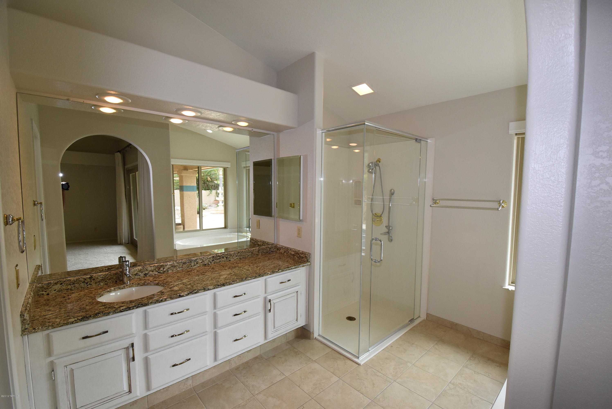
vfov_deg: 77.4
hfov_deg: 100.3
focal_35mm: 15
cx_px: 306
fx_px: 255
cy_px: 204
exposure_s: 1/125
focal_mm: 10
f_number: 5.6
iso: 720
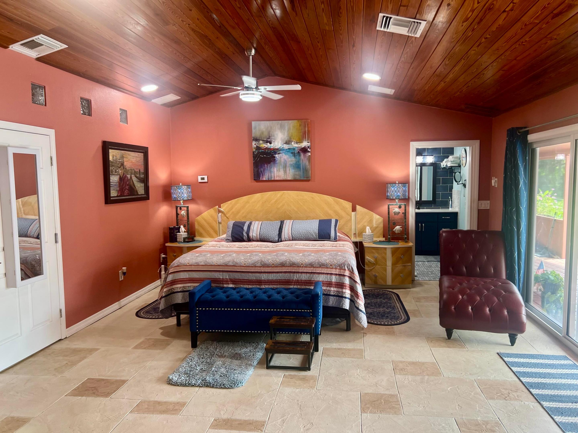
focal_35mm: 26
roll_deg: +1.5
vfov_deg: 53.1
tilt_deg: -4.8
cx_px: 289
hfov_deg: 67.3
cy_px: 216
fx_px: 434
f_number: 1.5
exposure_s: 1/120
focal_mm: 5.7
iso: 125
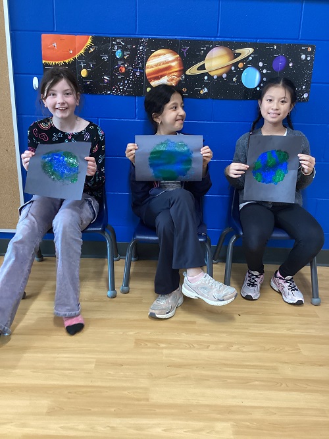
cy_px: 220
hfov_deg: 45.5
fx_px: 393
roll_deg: -2.2
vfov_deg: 58.3
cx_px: 164
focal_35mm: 31
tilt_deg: -18.4
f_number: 2.4
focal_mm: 3.3
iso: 400
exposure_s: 1/60
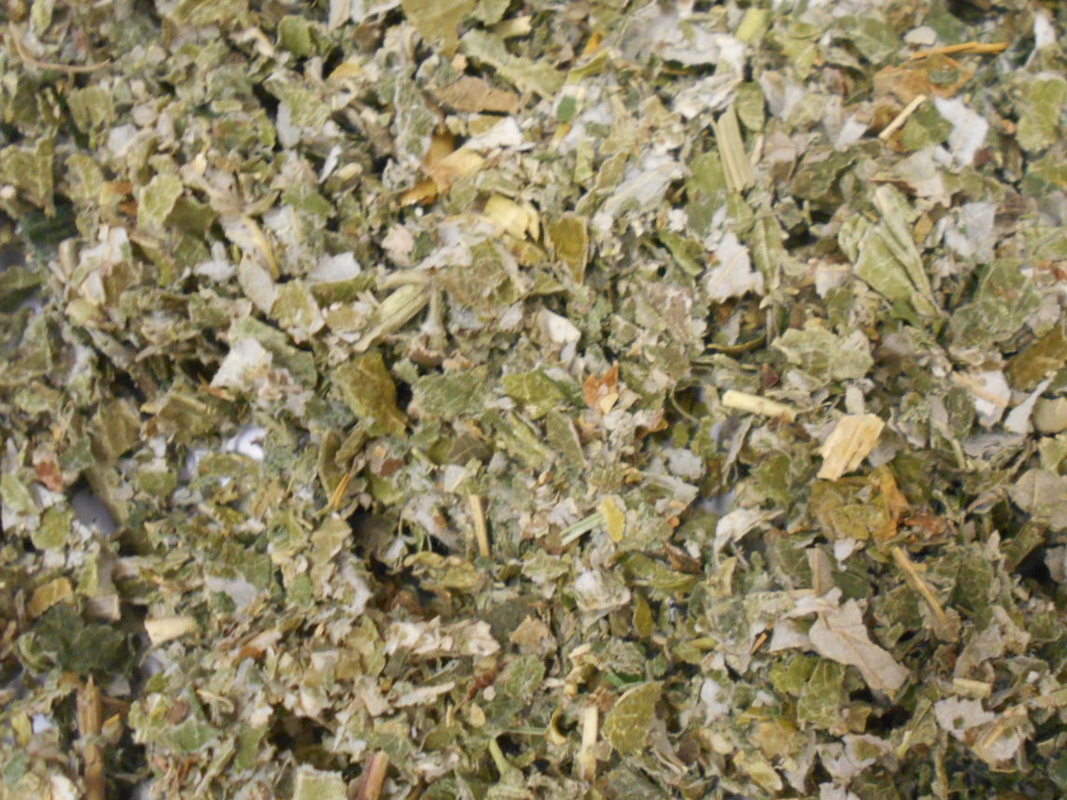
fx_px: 1294
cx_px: 627
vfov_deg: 34.3
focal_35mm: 42
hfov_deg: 44.6
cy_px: 403
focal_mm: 5.1
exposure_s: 1/13
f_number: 3.4
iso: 400
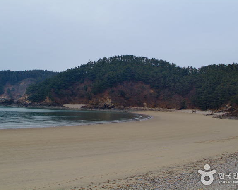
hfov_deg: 38.8
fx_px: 338
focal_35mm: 48
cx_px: 121
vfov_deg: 31.5
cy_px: 94
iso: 100
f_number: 5.6
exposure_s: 1/125
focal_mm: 28
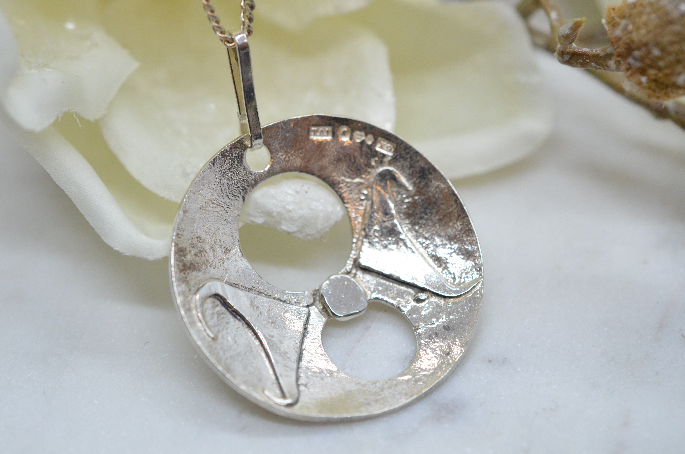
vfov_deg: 22.5
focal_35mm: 60
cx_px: 342
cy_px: 227
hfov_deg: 33.5
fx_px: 1139
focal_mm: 40
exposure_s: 1/1600
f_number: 5
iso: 3200
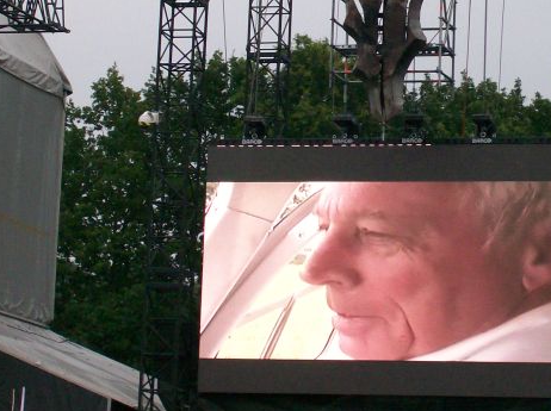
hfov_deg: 10.6
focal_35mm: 187
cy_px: 68
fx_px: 2972
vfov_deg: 7.9
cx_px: 370
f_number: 4.8
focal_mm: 18
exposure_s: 1/196
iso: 140
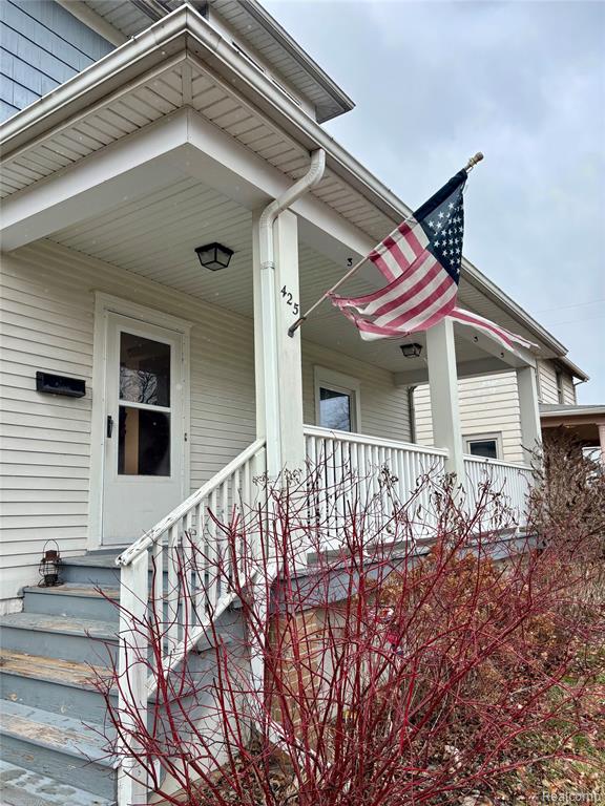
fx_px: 606
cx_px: 302
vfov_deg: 67.3
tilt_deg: +9.5
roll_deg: +0.8
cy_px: 403
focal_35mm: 26
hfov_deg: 53.1
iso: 50
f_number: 1.6
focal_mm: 5.96
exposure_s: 1/1248
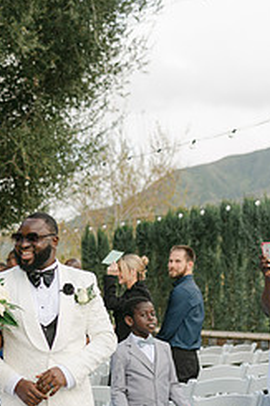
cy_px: 248
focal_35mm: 83
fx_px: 935
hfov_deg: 15.8
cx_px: -61
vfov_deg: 24.4
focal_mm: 35
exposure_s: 1/640
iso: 100
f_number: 2
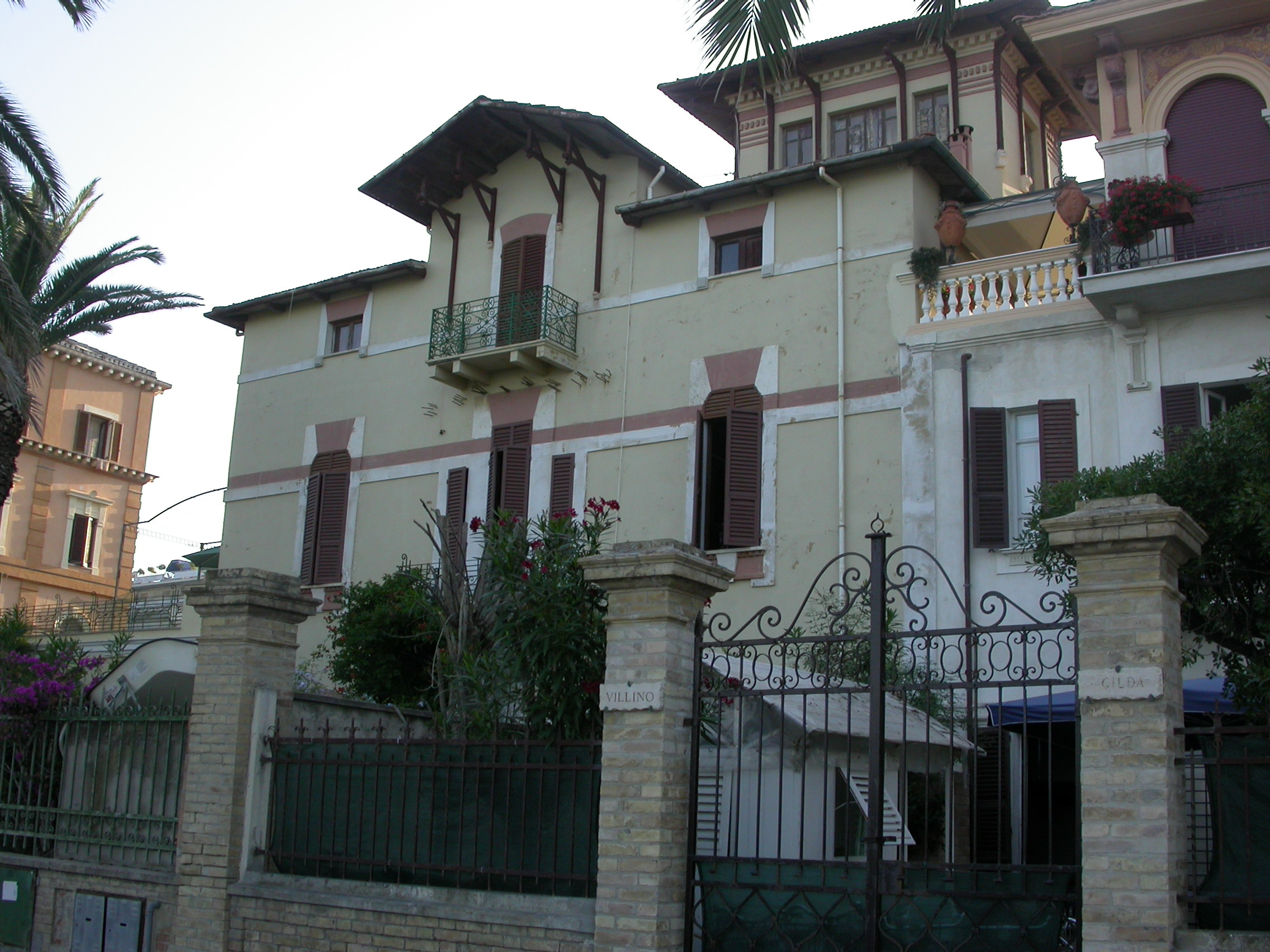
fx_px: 1394
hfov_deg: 49.0
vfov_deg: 37.7
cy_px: 476
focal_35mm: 38
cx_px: 635
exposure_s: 1/163
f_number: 5.3
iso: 100
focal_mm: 7.85
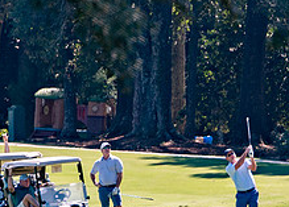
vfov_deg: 1.5
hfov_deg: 2.1
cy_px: 241
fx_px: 8045
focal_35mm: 979
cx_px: 217
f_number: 4
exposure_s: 1/640
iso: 100
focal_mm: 200
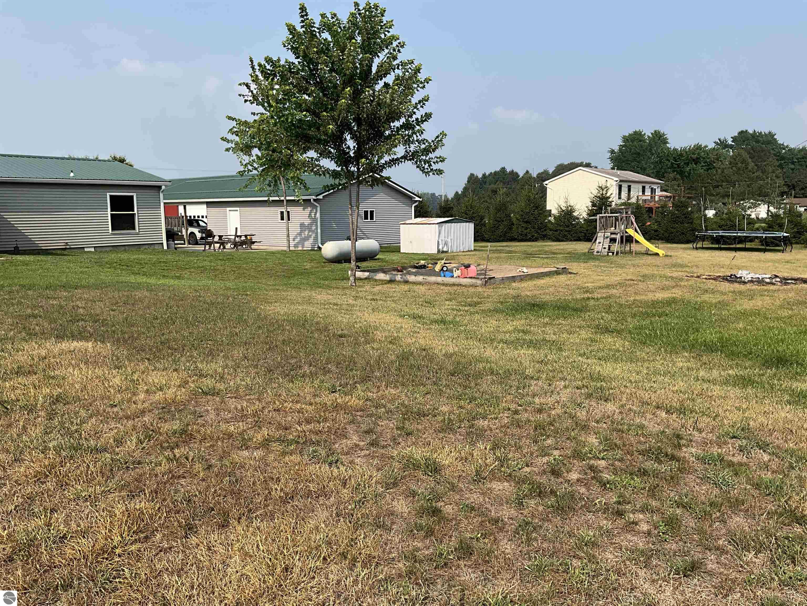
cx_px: 404
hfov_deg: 61.7
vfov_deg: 48.2
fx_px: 676
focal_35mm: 29
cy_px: 303
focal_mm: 3
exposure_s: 1/1786
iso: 25
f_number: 1.8
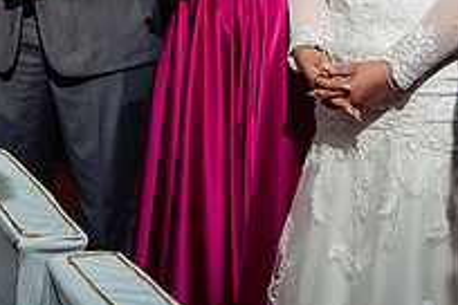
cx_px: 211
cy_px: -124
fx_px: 1158
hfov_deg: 22.4
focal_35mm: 91
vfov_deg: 14.2
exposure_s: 1/125
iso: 2000
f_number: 5
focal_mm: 32
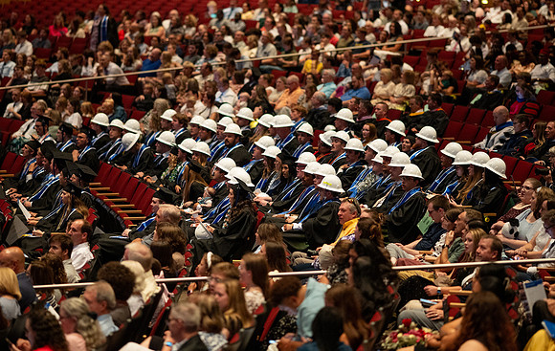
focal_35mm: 131
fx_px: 1985
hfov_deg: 15.9
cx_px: 266
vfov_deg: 10.1
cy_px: 124
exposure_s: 1/200
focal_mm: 105
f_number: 1.4
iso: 2500
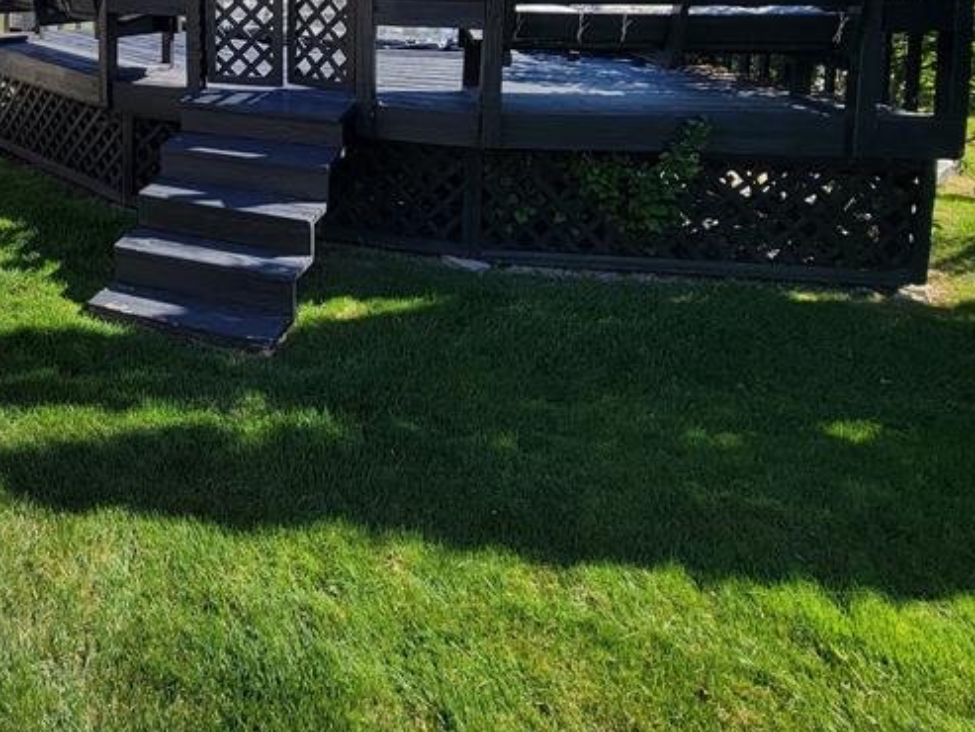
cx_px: 200
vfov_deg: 44.5
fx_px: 761
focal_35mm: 27
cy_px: 18
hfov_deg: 60.3
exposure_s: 1/929
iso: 50
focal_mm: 2.2
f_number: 2.2
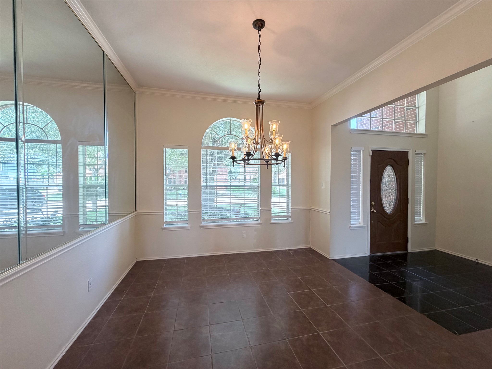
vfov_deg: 85.7
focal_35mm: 14
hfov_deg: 102.1
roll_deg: +0.0
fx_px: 199
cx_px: 246
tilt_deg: -1.5
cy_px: 184
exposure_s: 1/120
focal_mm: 2.22
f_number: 2.2
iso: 200
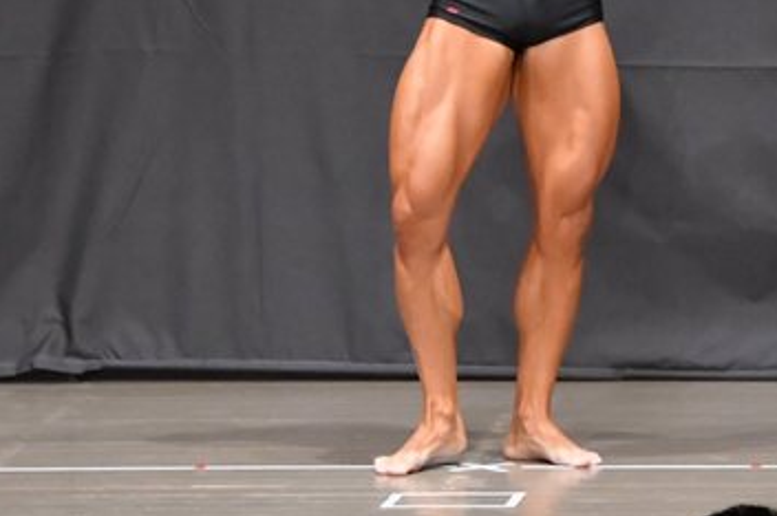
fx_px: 10307
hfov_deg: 4.3
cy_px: 18
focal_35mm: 478
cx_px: 553
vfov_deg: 2.9
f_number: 5.6
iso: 8000
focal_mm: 145
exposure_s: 1/400
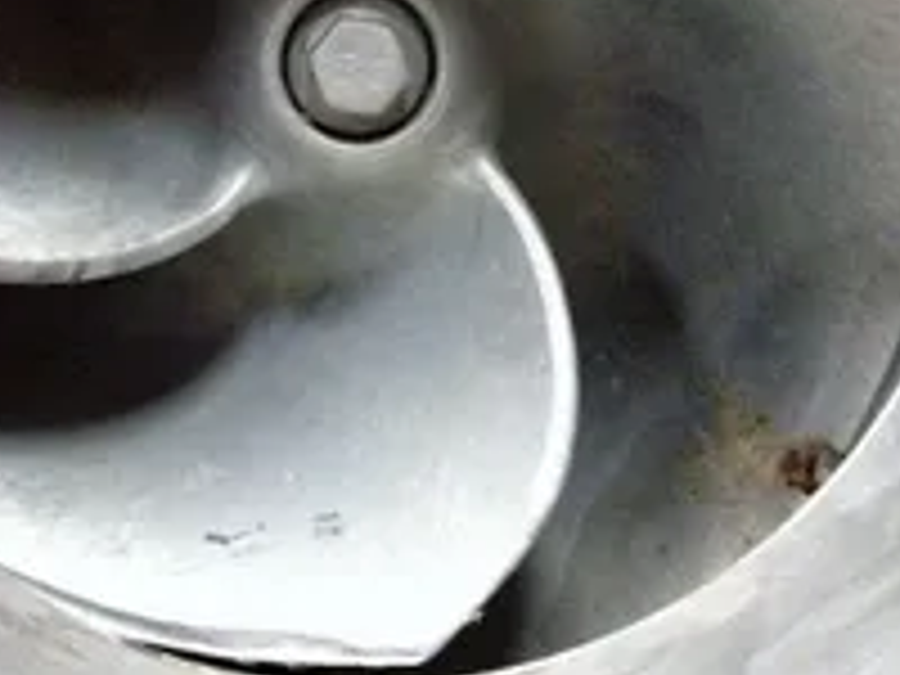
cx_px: 306
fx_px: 1820
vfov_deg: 20.6
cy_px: 63
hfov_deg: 27.6
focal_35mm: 70
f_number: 2.4
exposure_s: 1/15
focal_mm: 4.28
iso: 800
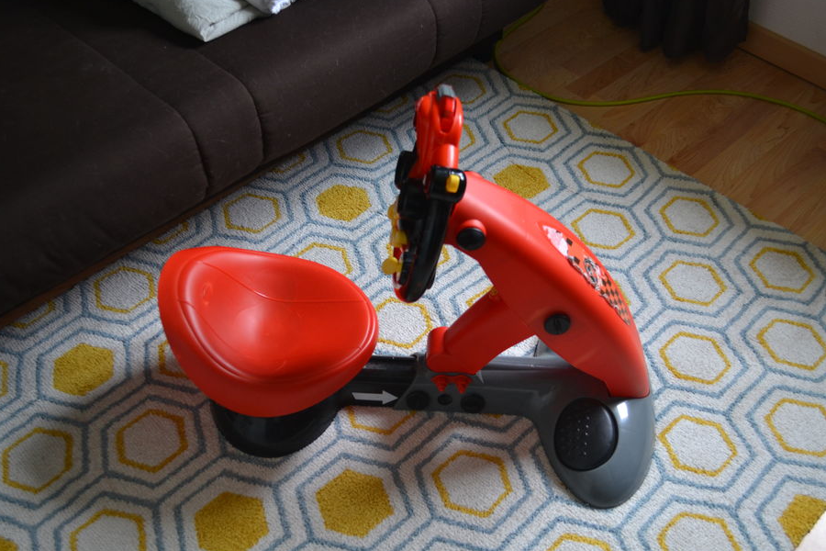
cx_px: 405
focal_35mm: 40
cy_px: 279
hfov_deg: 48.5
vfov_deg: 33.4
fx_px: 918
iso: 400
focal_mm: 24
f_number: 4
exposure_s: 1/25
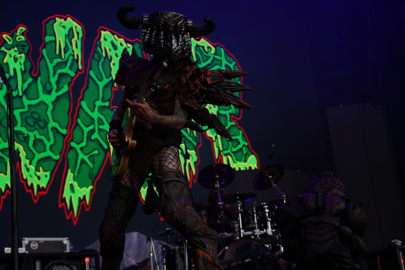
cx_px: 202
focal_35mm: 74
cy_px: 135
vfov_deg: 18.4
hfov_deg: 27.3
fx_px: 832
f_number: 4.5
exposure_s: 1/160
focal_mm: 74
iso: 100
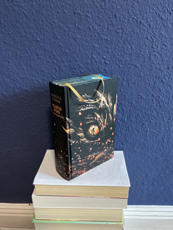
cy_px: 115
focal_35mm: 29
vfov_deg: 61.7
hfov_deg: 48.2
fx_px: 193
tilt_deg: -23.6
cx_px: 86
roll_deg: +1.0
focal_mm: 3
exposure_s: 1/40
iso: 250
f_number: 1.8
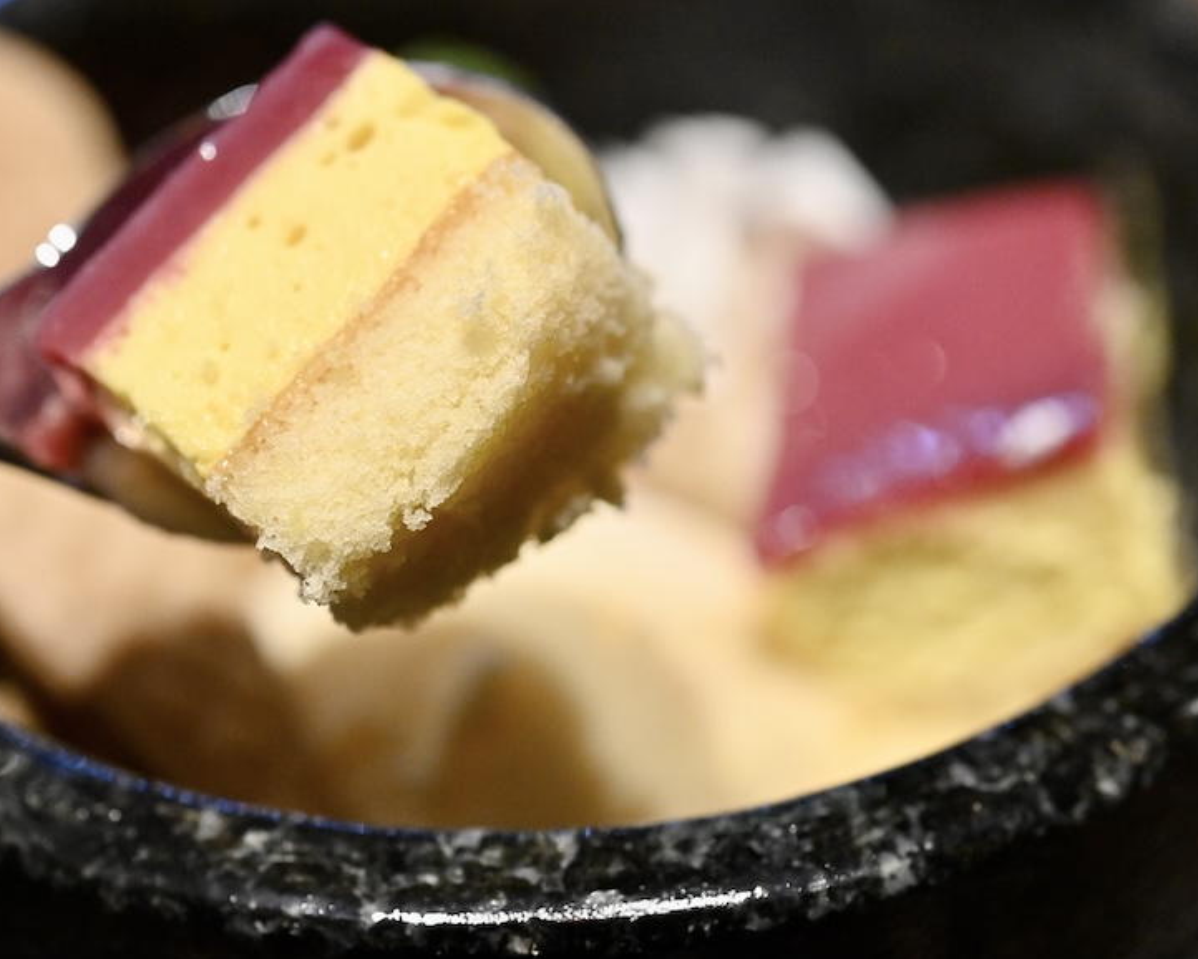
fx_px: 2766
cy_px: 419
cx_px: 499
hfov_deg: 24.4
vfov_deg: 19.7
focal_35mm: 78
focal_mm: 60
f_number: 5.6
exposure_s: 1/160
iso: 6400
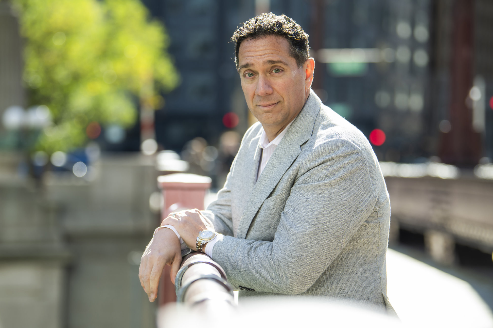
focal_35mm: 112
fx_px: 1534
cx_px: 246
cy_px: 164
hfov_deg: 18.3
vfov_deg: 12.2
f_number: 2.8
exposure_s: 1/400
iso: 100
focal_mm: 112
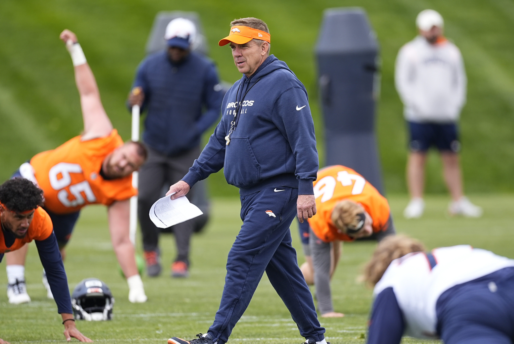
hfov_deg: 2.3
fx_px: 12861
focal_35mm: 900
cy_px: 172
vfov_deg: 1.5
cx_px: 257
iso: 400
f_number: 4
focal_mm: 600
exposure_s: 1/1600
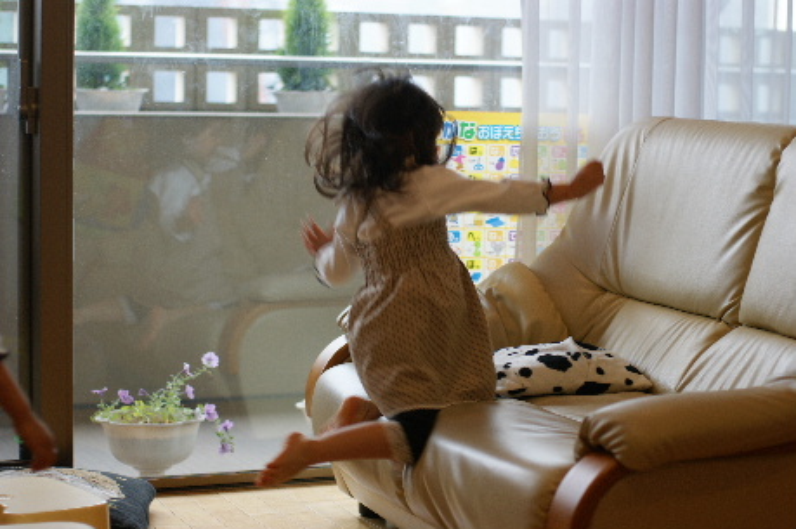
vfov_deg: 18.1
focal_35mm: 75
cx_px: 398
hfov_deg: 27.0
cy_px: 264
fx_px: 1657
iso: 100
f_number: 2
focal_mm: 50
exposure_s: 1/160
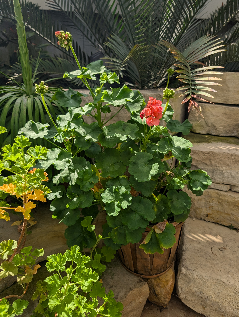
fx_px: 220
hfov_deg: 56.9
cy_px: 158
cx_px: 120
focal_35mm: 24
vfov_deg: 71.5
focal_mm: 6.9
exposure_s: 1/2299
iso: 18
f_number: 1.68
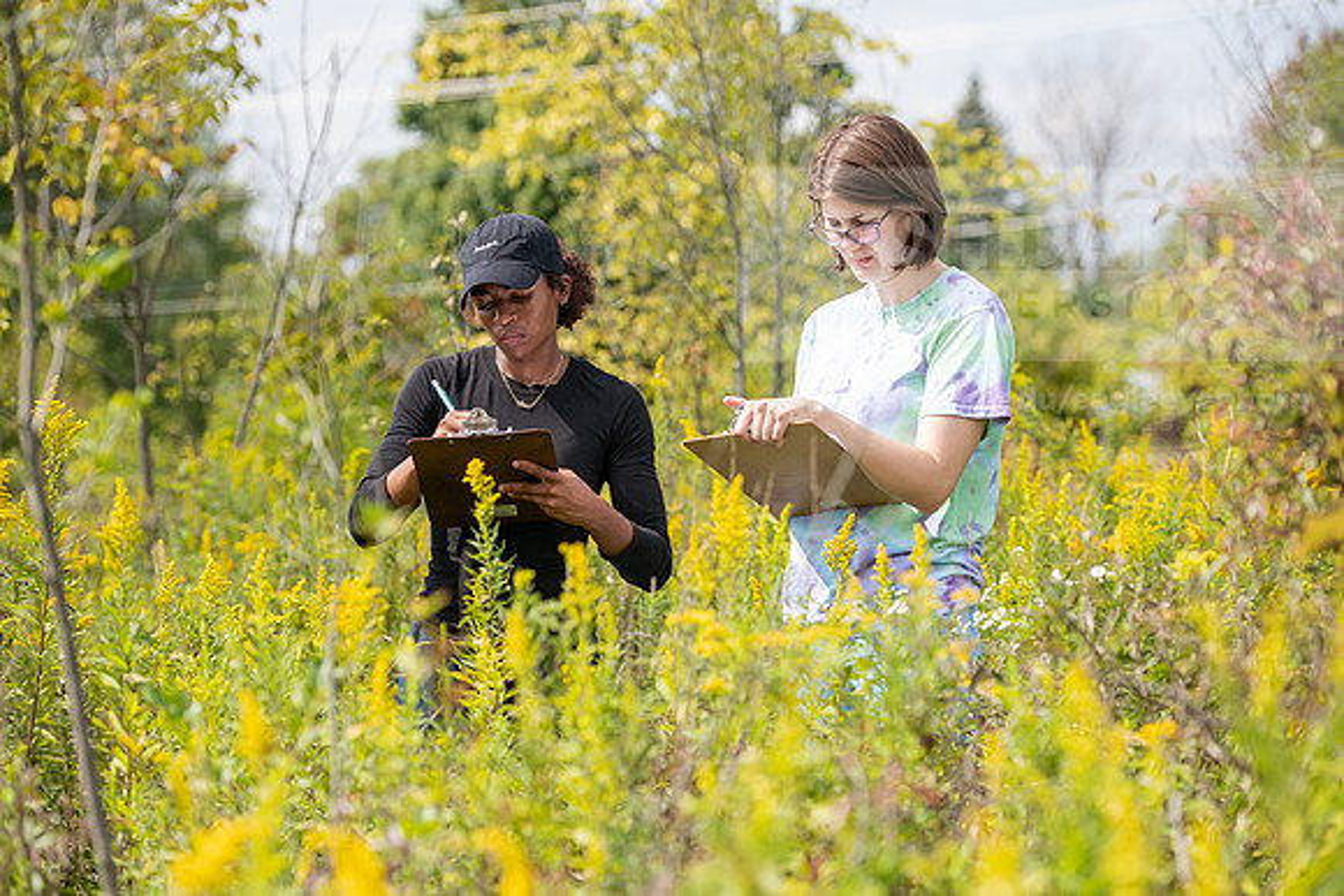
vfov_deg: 14.4
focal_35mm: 95
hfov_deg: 21.5
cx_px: 672
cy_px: 448
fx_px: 3547
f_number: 3.5
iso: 80
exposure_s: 1/500
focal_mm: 95
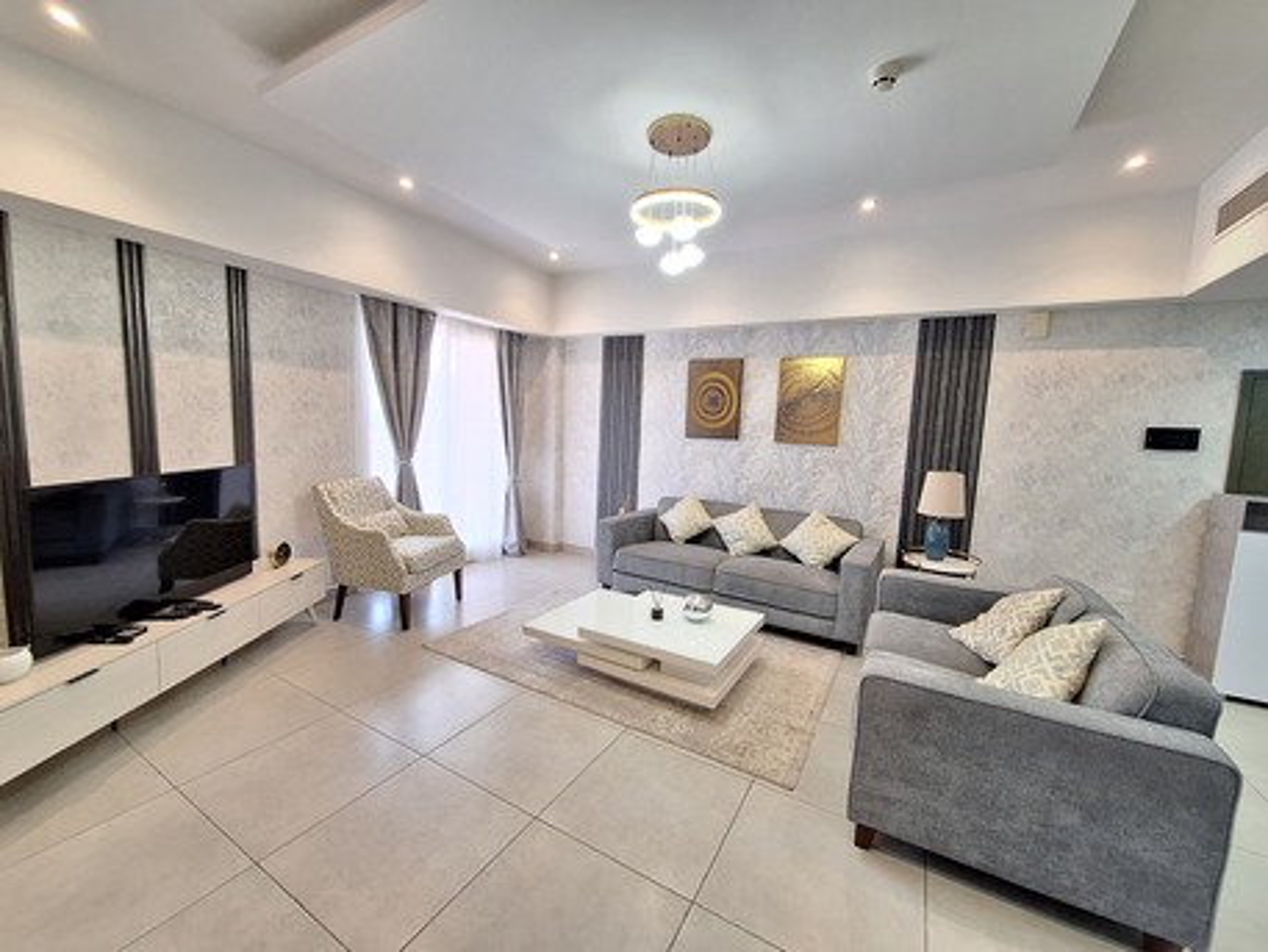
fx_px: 476
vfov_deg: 89.9
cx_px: 634
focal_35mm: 13
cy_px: 476
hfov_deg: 106.2
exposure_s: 1/50
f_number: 2.2
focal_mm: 1.74
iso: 200
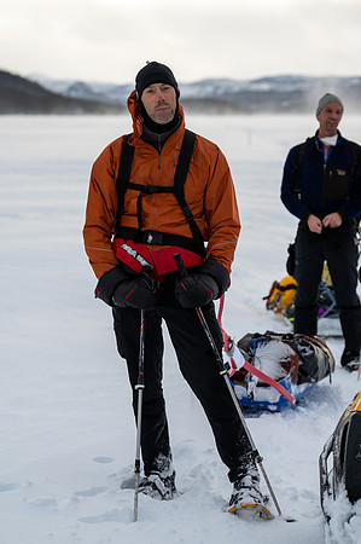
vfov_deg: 20.0
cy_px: 272
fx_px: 1538
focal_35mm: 102
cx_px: 180
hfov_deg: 13.4
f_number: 4.5
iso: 100
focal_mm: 102
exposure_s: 1/250
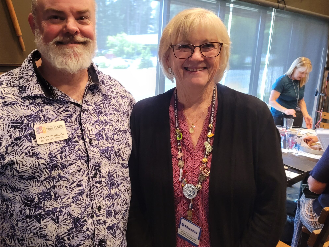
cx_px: 125
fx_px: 304
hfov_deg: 56.2
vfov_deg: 44.0
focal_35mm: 32
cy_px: 106
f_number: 1.8
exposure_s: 1/40
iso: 640
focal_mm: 7
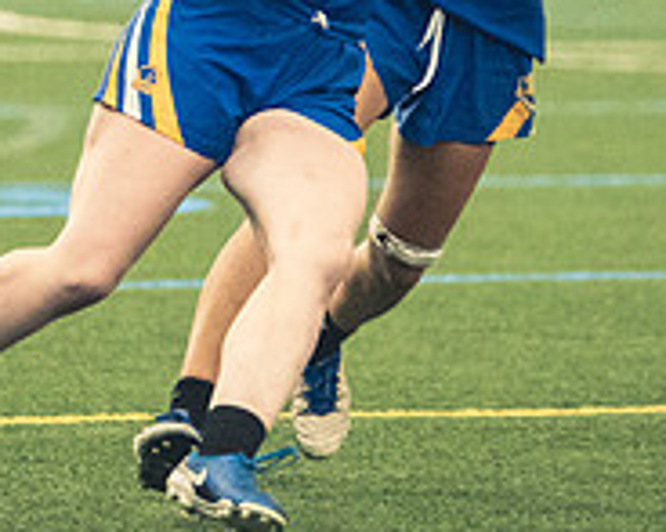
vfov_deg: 1.8
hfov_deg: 2.2
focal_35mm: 863
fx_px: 17002
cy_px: 51
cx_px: 195
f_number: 2.8
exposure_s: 1/500
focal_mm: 195
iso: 12800
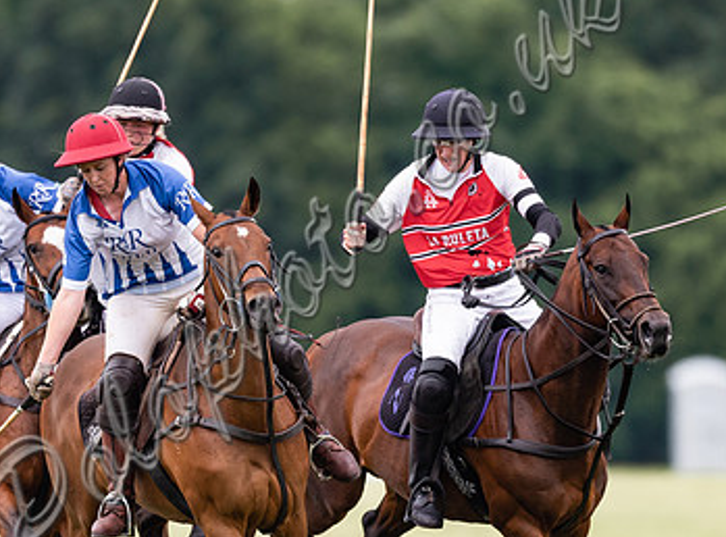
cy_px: 407
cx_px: 170
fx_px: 24037
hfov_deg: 1.7
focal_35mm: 1152
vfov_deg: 1.3
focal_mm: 500
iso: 1000
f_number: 4
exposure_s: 1/1000
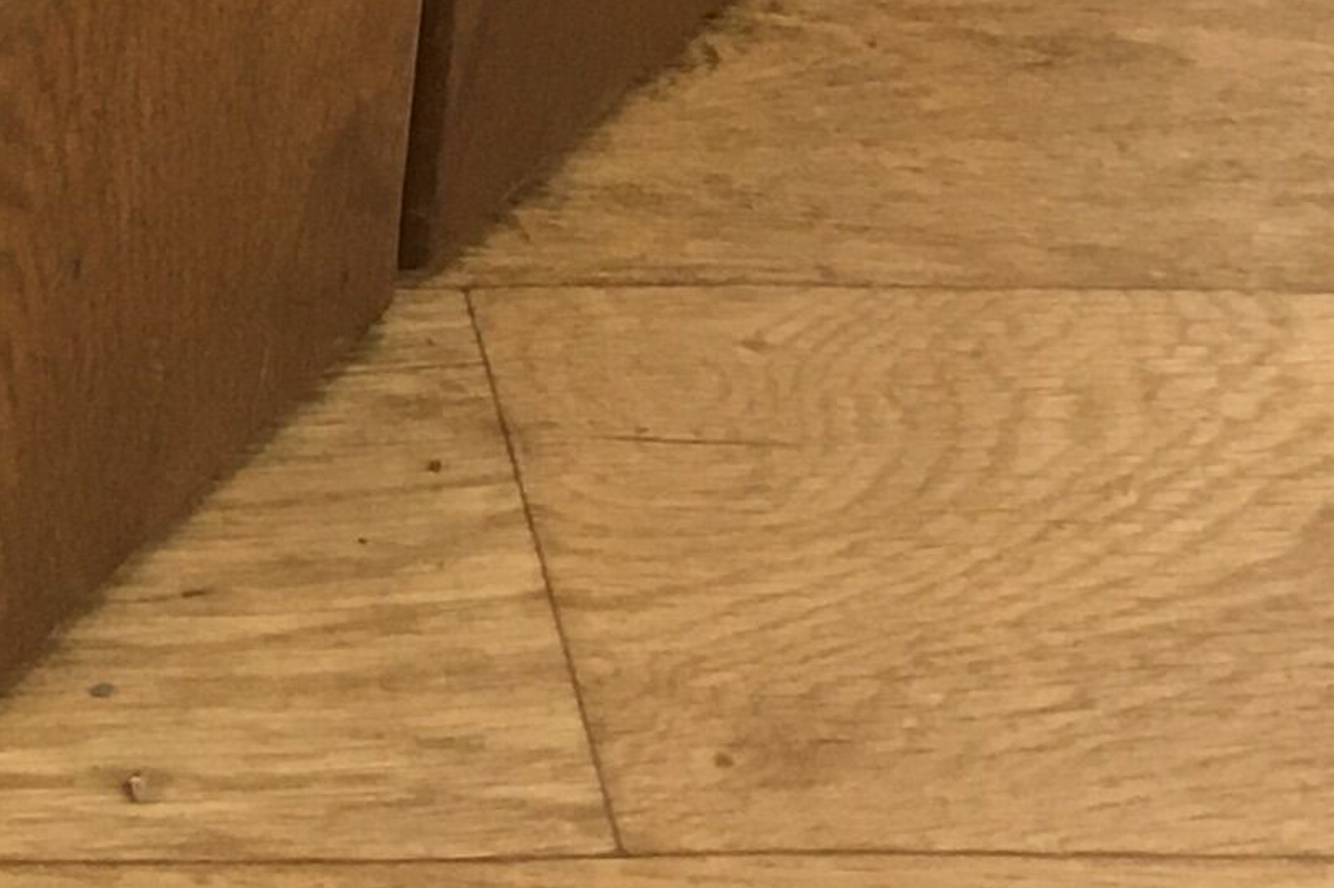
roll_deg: -1.0
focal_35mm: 150
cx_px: -689
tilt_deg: -26.1
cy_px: -1403
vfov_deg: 8.2
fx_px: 5556
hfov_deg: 12.9
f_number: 2.2
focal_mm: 4.15
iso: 64
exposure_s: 1/33
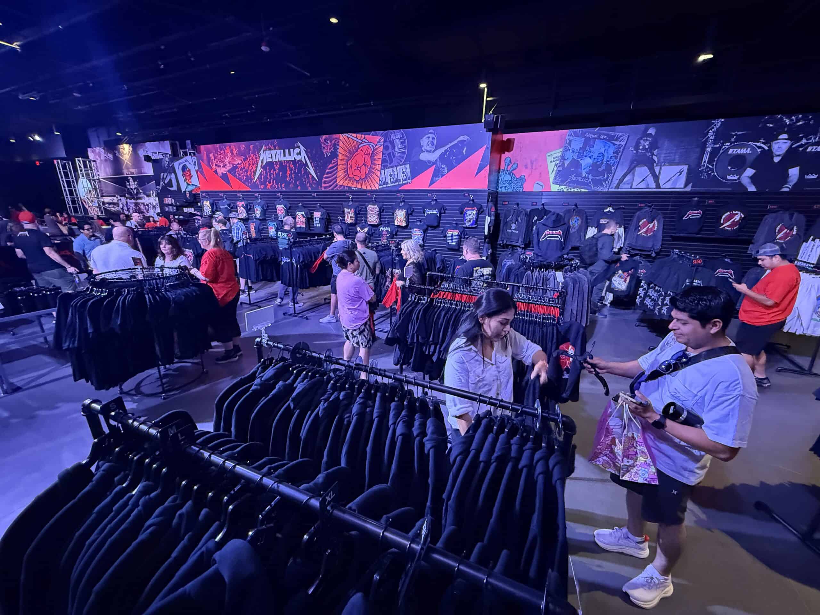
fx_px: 332
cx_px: 410
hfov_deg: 102.1
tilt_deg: -15.4
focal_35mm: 14
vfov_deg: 85.7
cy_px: 308
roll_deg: -0.7
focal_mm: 2.22
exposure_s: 1/60
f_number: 2.2
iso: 1250
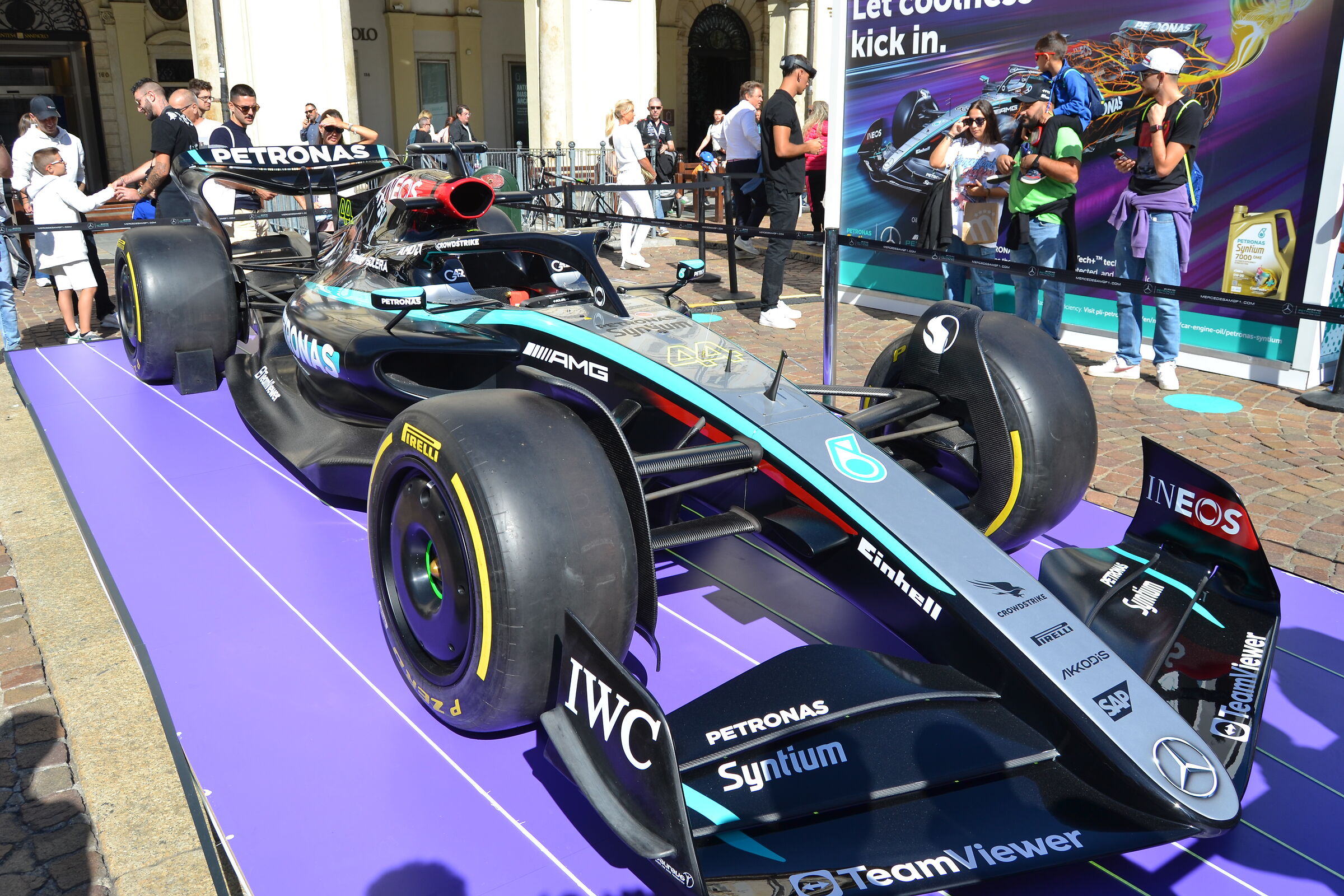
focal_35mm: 27
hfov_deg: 67.4
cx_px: 672
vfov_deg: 47.9
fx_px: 1008
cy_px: 448
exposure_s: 1/250
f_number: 8
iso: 100
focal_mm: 18
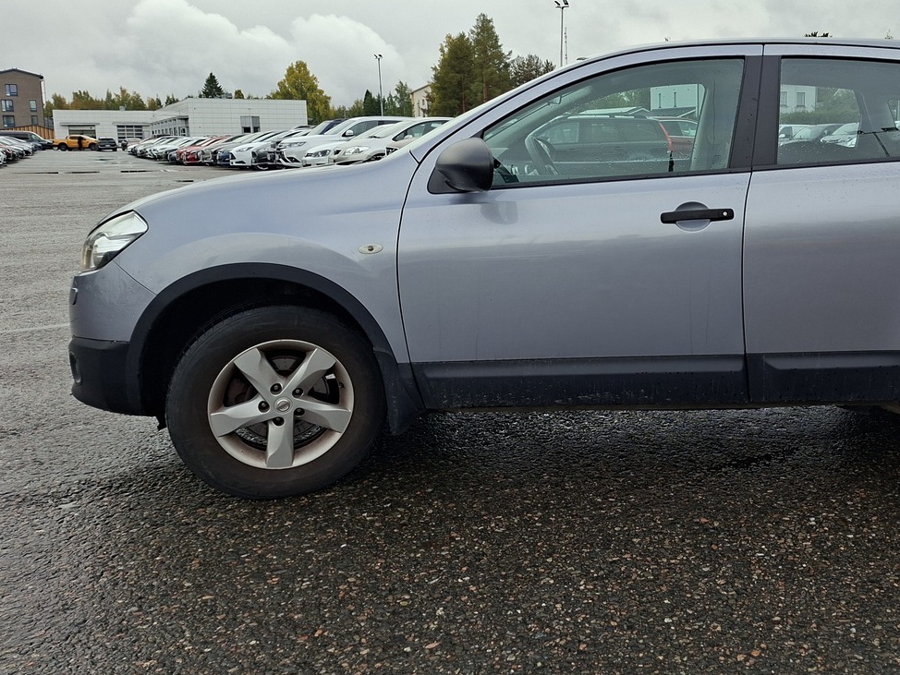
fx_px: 884
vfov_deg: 41.6
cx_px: 649
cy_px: 270
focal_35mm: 34
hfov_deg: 52.1
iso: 40
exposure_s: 1/781
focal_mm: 5.54
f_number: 1.8
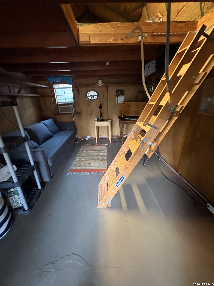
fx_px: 115
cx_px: 107
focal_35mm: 14
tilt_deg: -17.3
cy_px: 143
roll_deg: +1.5
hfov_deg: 85.7
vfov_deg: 102.1
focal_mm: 2.22
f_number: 2.2
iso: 1000
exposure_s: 1/30
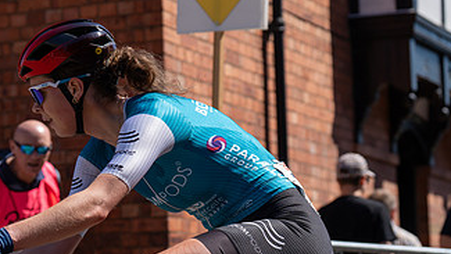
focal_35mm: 131
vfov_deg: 9.3
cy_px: 176
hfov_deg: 16.2
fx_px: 1567
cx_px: 53
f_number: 4
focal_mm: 70
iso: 100
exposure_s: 1/1600
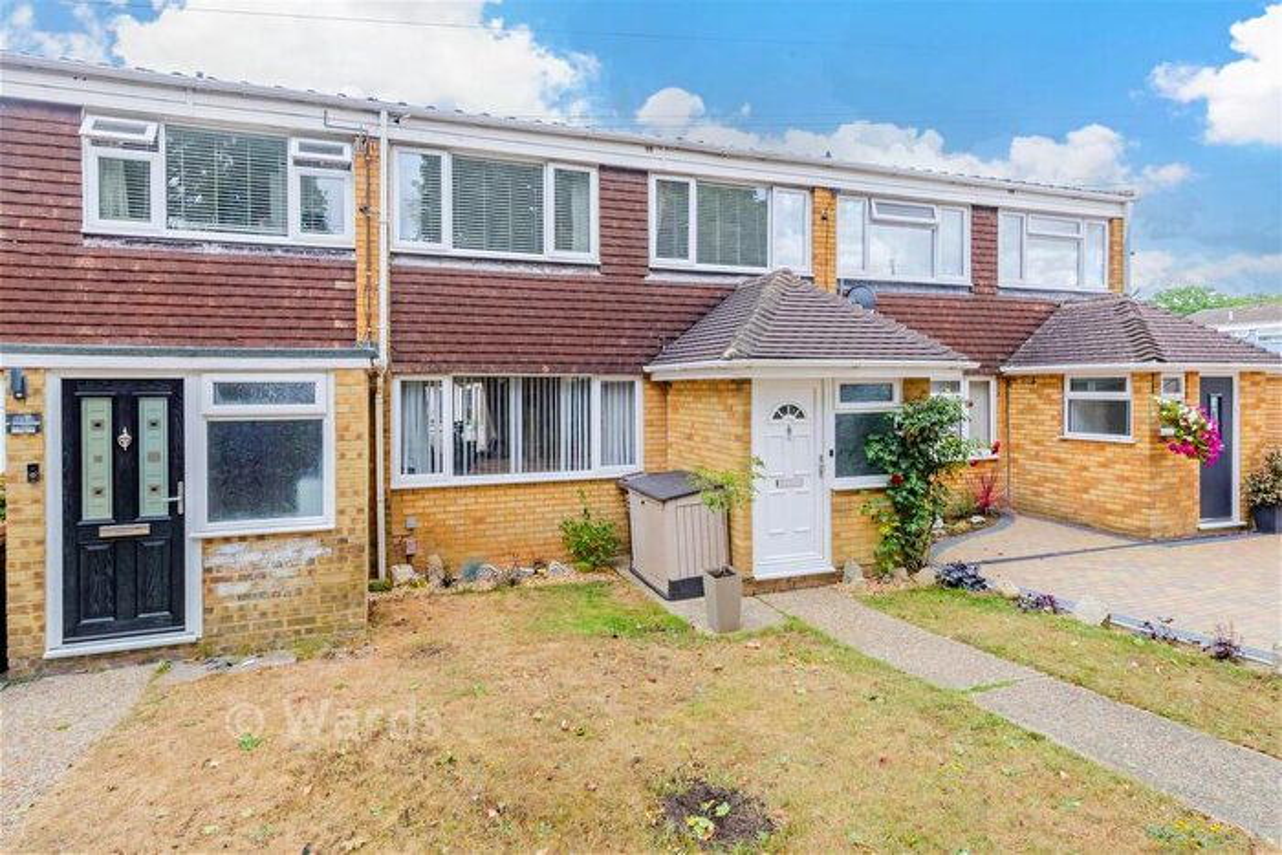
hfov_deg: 104.2
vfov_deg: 81.2
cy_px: 428
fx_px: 499
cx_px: 641
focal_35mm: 14
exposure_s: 1/100
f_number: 8
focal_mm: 14
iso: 100
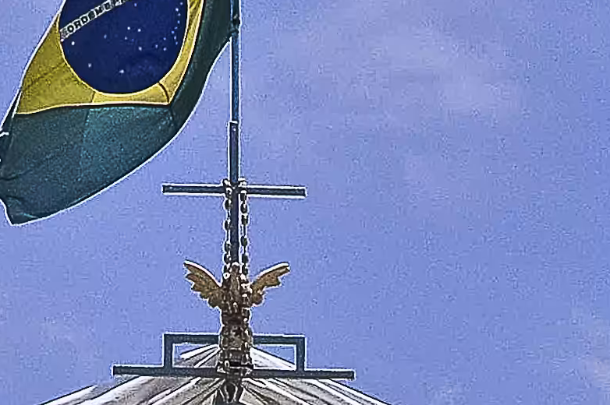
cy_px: 743
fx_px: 2506
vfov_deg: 8.8
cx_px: 269
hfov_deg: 13.9
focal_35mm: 148
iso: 640
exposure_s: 1/2000
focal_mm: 18
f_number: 11
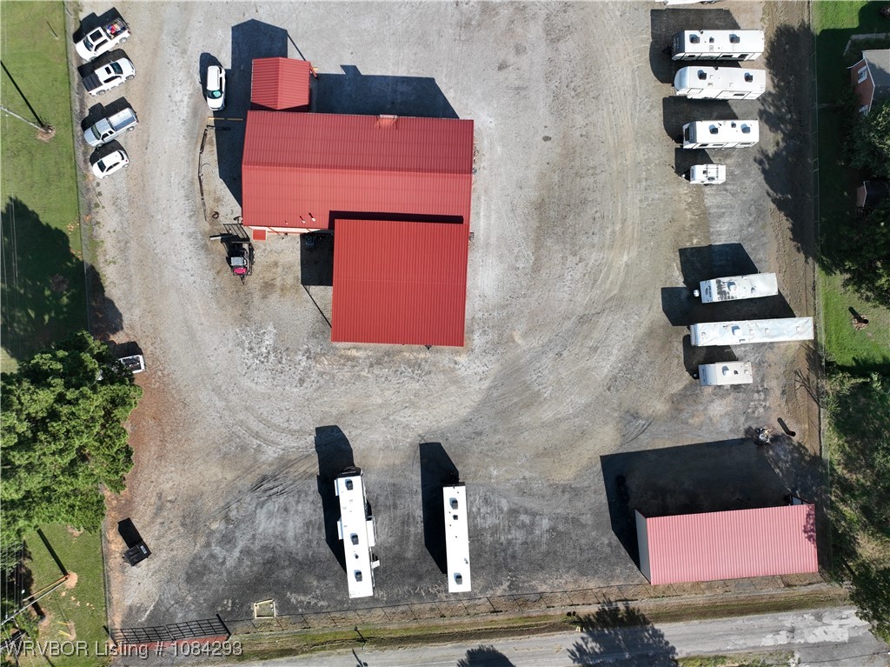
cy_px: 334
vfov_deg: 56.8
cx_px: 445
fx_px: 617
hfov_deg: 71.6
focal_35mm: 24
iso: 150
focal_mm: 12.29
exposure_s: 1/1600
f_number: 2.8
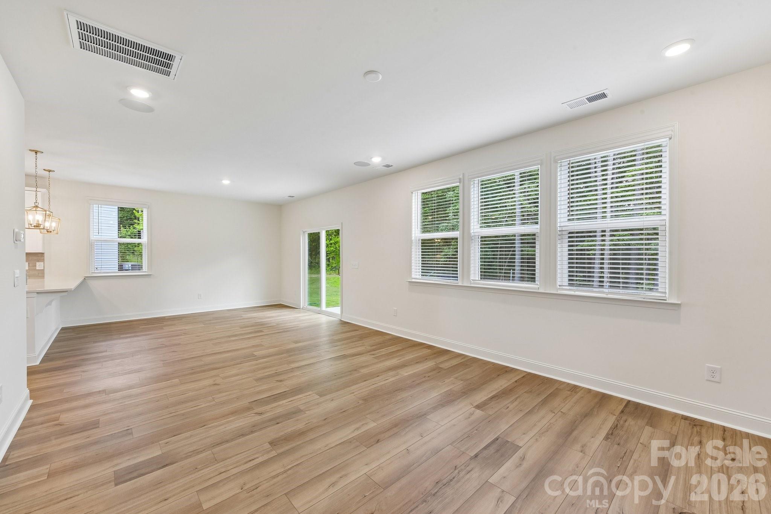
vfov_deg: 81.2
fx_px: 300
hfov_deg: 104.3
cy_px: 257
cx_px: 386
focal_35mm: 14
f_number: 11
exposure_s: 1/10
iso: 200
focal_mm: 14
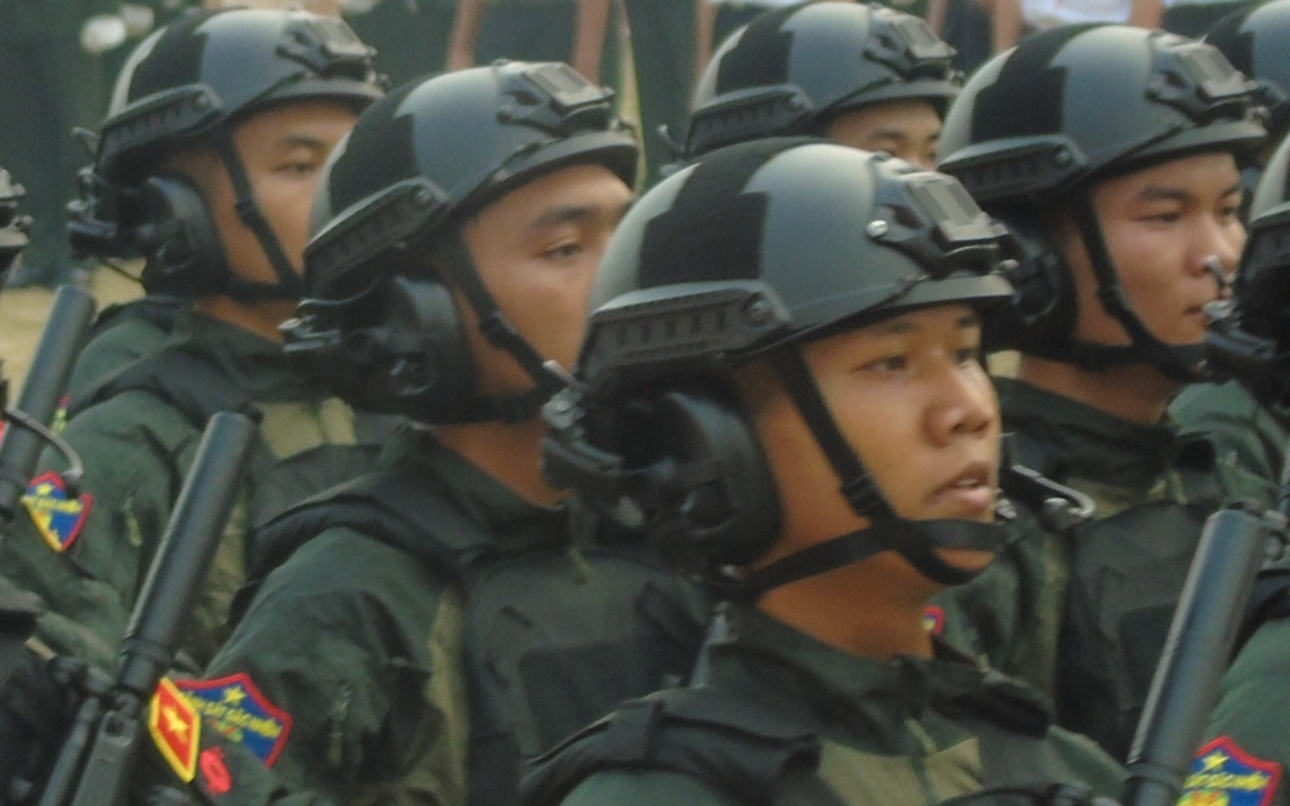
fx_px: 13779
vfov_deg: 3.3
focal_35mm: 392
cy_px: 894
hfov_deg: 5.3
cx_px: -55
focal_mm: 25
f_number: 4.7
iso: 80
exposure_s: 1/125
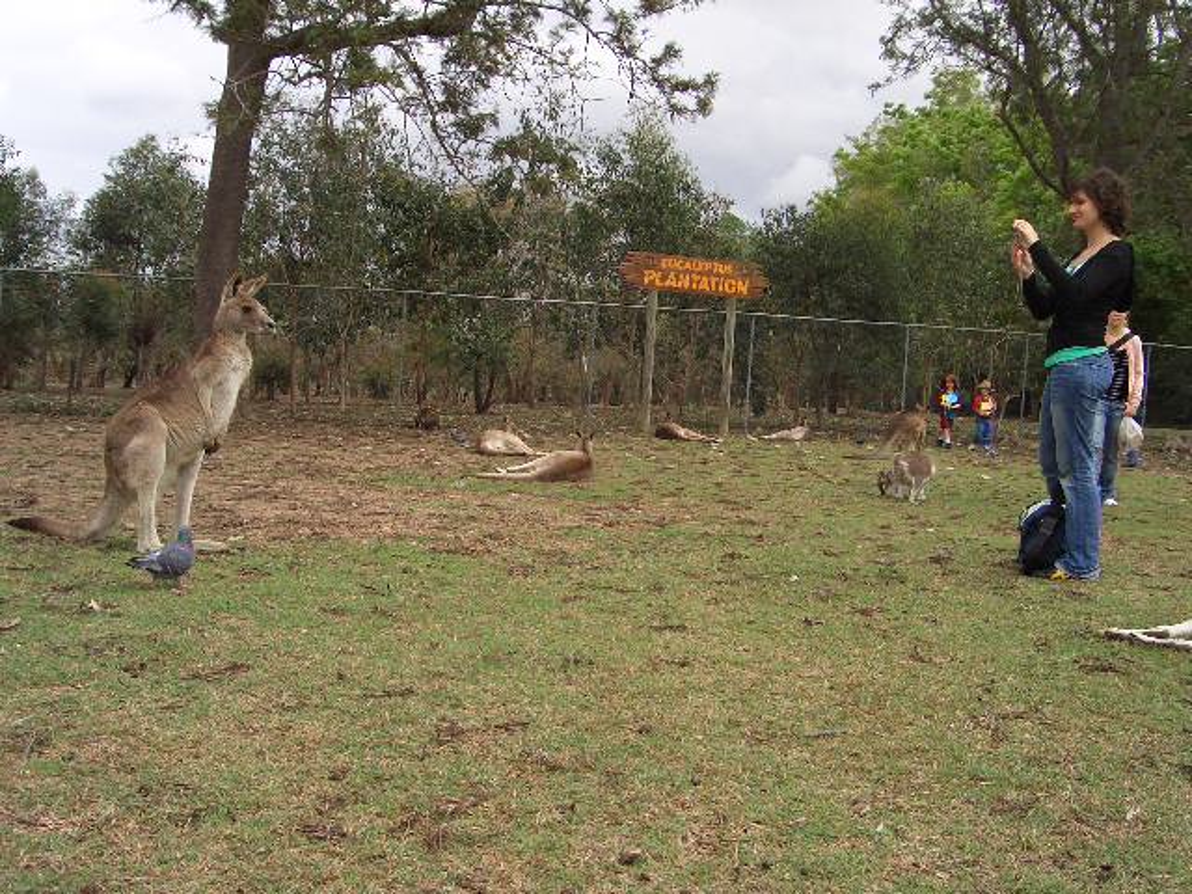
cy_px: 447
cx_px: 596
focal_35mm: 39
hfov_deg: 47.9
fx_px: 1343
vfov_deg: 36.8
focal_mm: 8
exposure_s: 1/200
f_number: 4.8
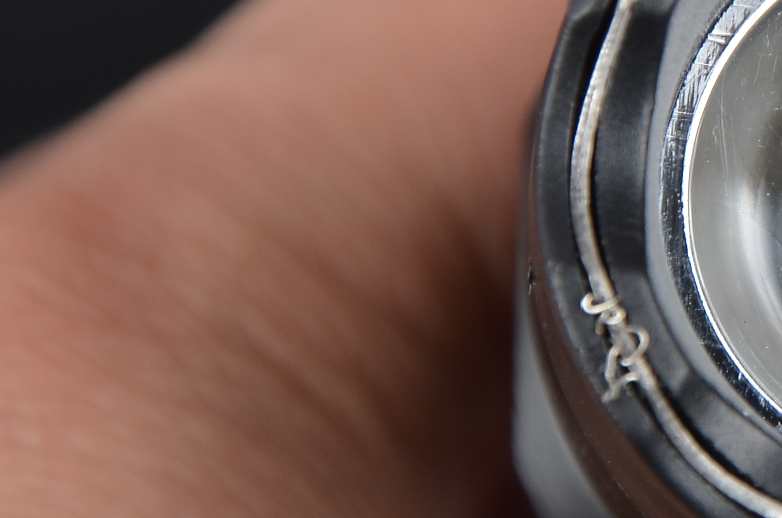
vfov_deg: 2.5
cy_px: 90
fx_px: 11961
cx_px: 990
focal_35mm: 552
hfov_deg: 3.7
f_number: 8
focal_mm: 105
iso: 160
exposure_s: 1/200
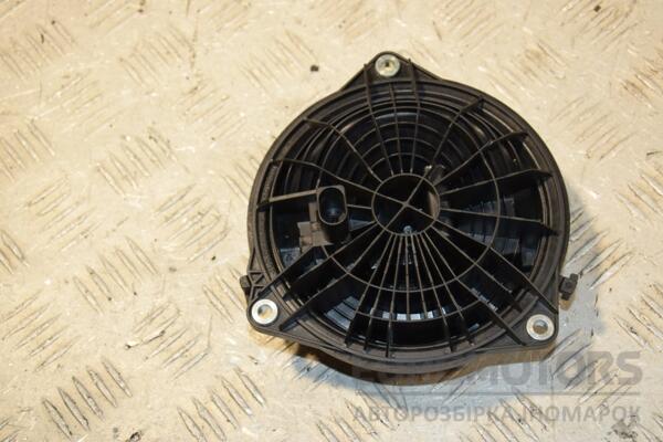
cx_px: 332
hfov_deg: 29.9
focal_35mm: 68
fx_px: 1243
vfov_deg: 20.2
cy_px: 221
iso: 800
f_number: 7.1
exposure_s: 1/200
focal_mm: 45
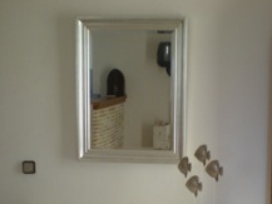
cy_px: 174
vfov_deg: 20.7
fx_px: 550
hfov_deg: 27.6
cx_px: 180
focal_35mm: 70
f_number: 3.1
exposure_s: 1/46.5
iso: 200
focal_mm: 6.3
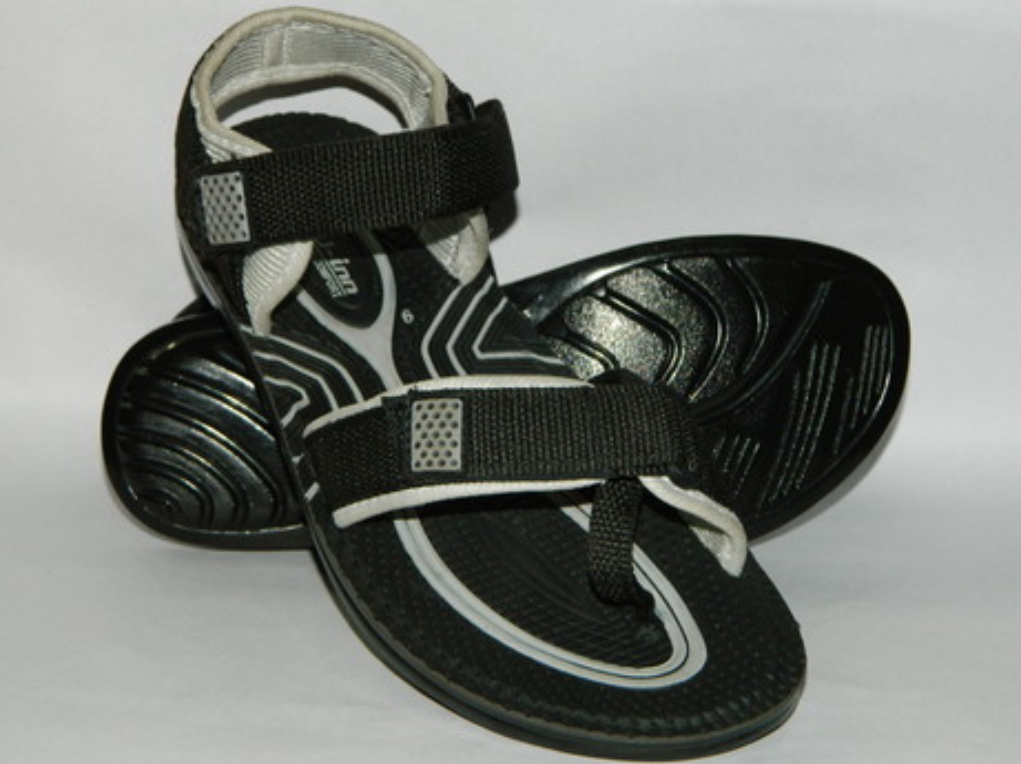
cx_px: 516
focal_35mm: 76
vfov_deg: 19.4
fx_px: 2240
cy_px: 375
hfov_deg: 25.7
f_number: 4
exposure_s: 1/50
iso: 200
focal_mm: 12.6
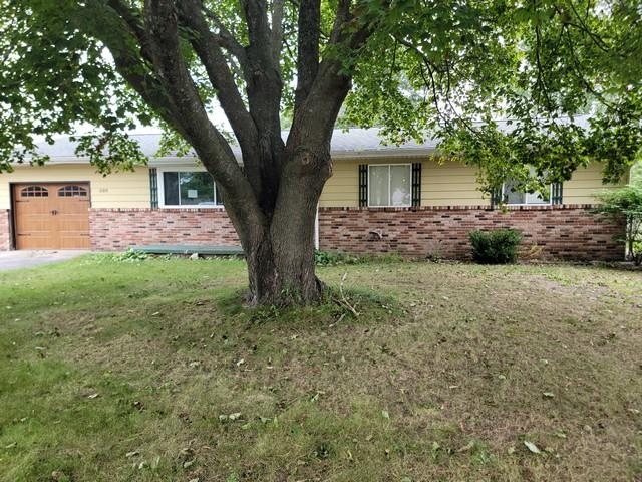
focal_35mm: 24
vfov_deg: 56.8
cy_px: 241
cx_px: 321
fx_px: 445
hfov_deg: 71.6
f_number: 1.8
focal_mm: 6.7
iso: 64
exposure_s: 1/60
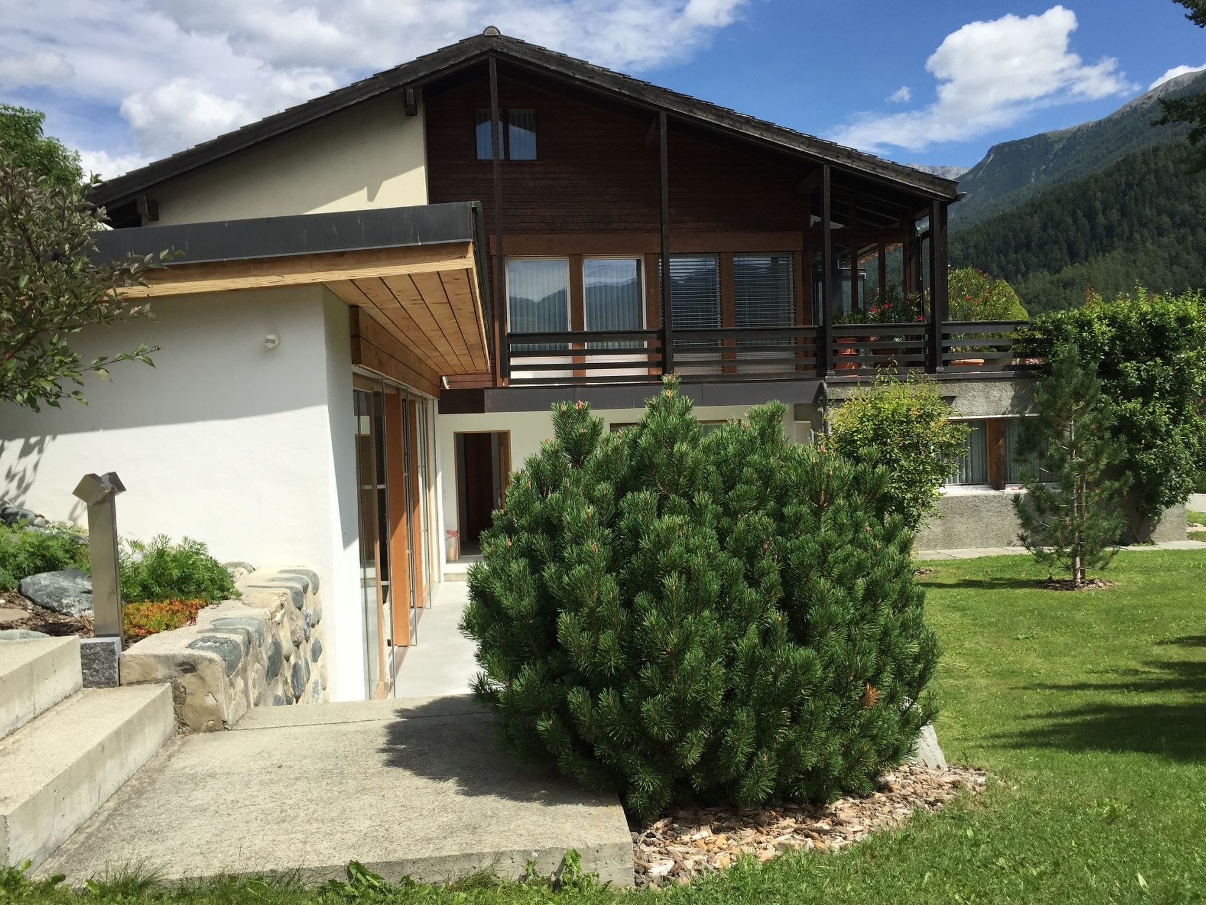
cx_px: 611
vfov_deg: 46.8
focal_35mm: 30
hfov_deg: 60.0
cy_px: 451
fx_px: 1045
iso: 32
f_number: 2.2
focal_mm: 4.15
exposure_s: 1/2475
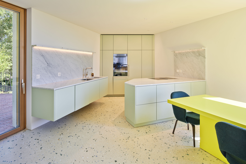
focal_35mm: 19
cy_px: 82
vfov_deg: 64.5
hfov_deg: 86.9
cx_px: 123
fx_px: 130
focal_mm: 19
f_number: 11
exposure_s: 1/2
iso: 100
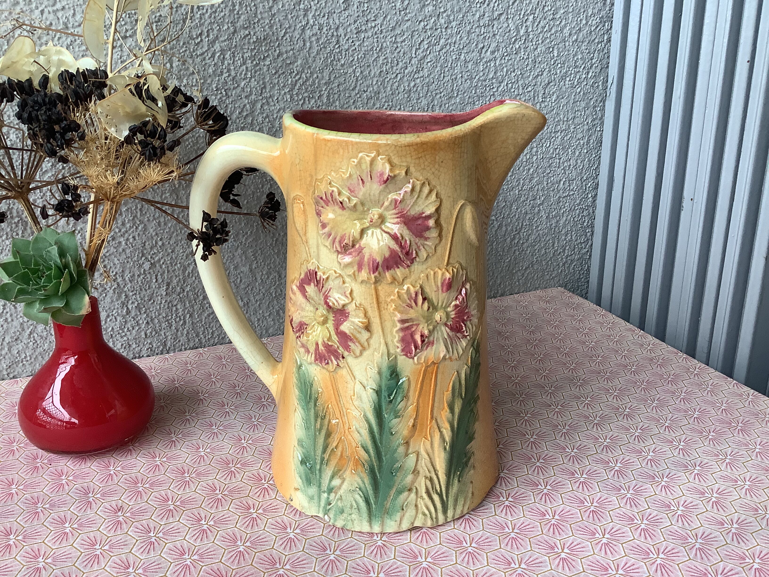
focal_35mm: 31
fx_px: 689
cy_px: 288
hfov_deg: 58.4
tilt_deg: -19.4
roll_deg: -0.5
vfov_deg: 45.4
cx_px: 384
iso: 80
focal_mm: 3.3
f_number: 2.4
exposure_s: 1/50
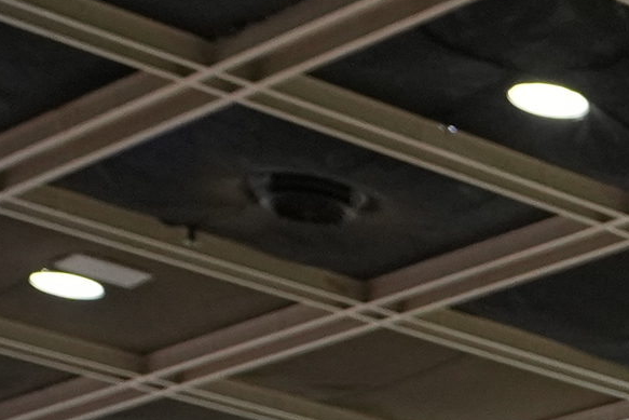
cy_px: 1513
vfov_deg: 7.0
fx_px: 2849
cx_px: 1635
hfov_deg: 10.4
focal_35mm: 163
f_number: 4
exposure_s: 1/125
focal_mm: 22
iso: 1600
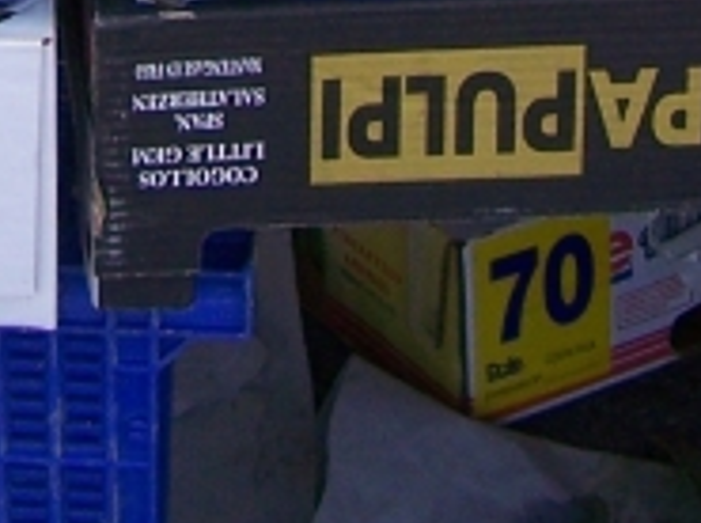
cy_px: -718
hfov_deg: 9.3
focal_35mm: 211
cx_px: 27
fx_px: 4265
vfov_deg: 6.7
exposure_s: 1/400
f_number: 2.8
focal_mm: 6.3
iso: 80
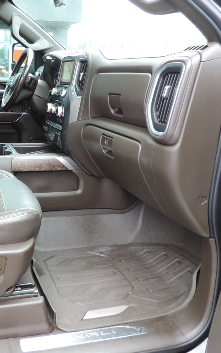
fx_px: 328
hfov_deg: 35.6
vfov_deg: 56.7
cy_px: 176
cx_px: 34
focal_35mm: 34
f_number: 3
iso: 100
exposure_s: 1/30
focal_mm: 4.3
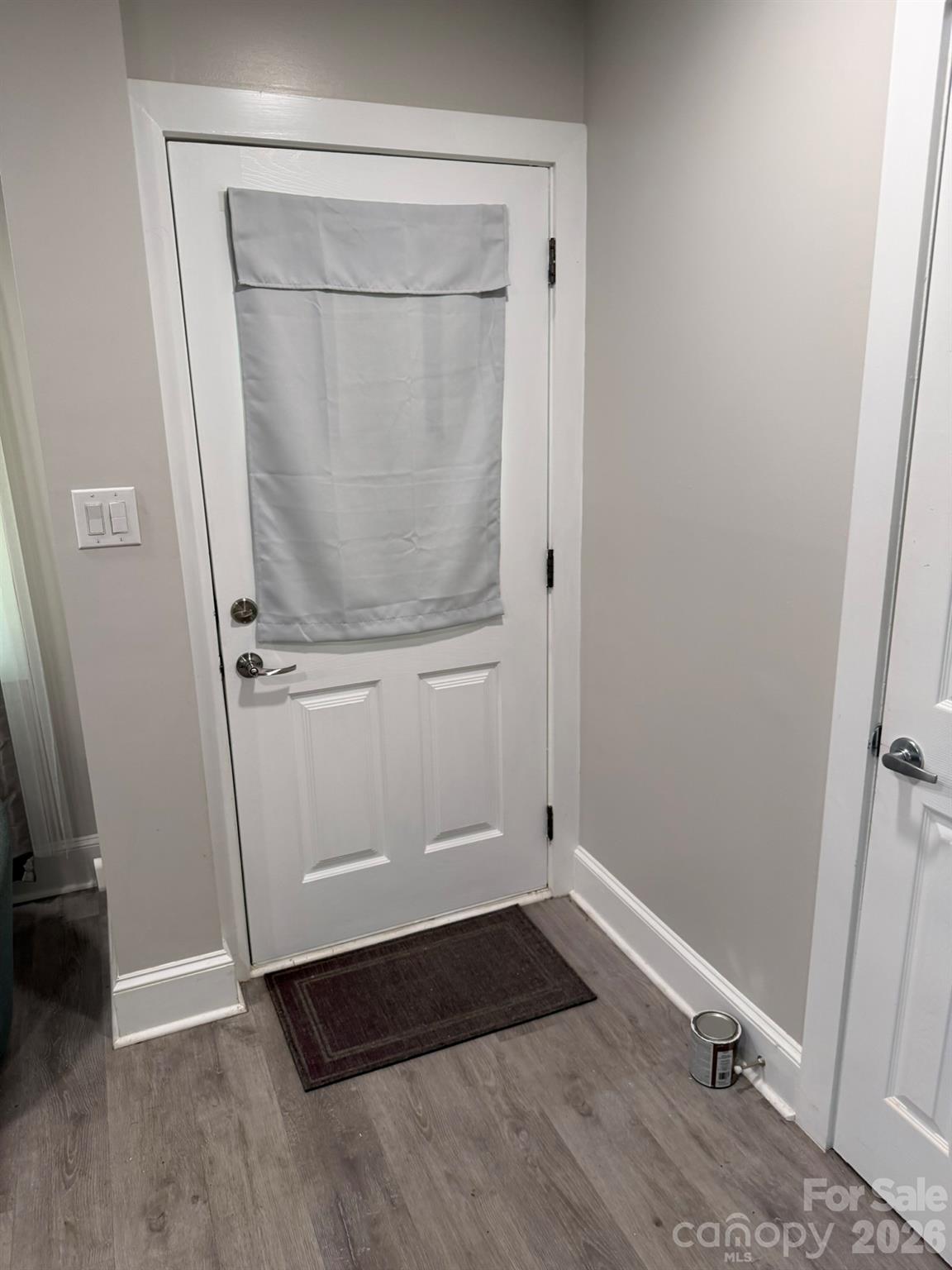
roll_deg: +0.5
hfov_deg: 56.8
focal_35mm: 24
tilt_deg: -17.1
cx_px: 476
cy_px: 635
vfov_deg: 71.6
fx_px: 880
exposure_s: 1/120
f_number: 1.78
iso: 160
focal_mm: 6.76
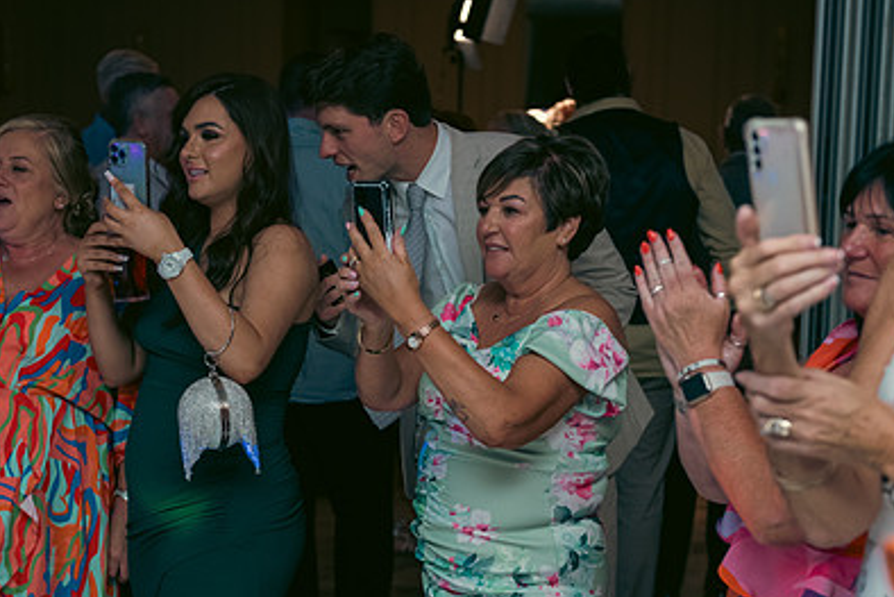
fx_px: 2012
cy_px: 394
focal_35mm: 81
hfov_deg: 25.0
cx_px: 365
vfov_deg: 16.8
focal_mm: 55
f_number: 3.5
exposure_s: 1/160
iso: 640
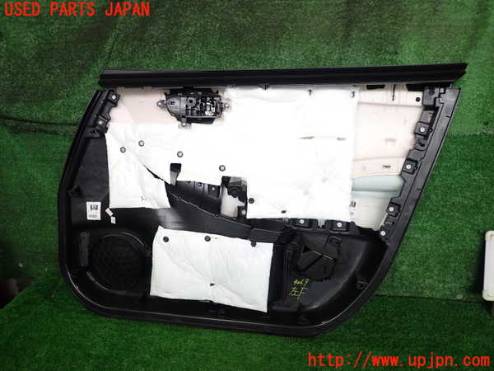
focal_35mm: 25
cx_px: 247
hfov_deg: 69.4
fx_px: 357
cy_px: 186
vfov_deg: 54.9
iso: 200
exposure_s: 1/60
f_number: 2
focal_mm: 4.5
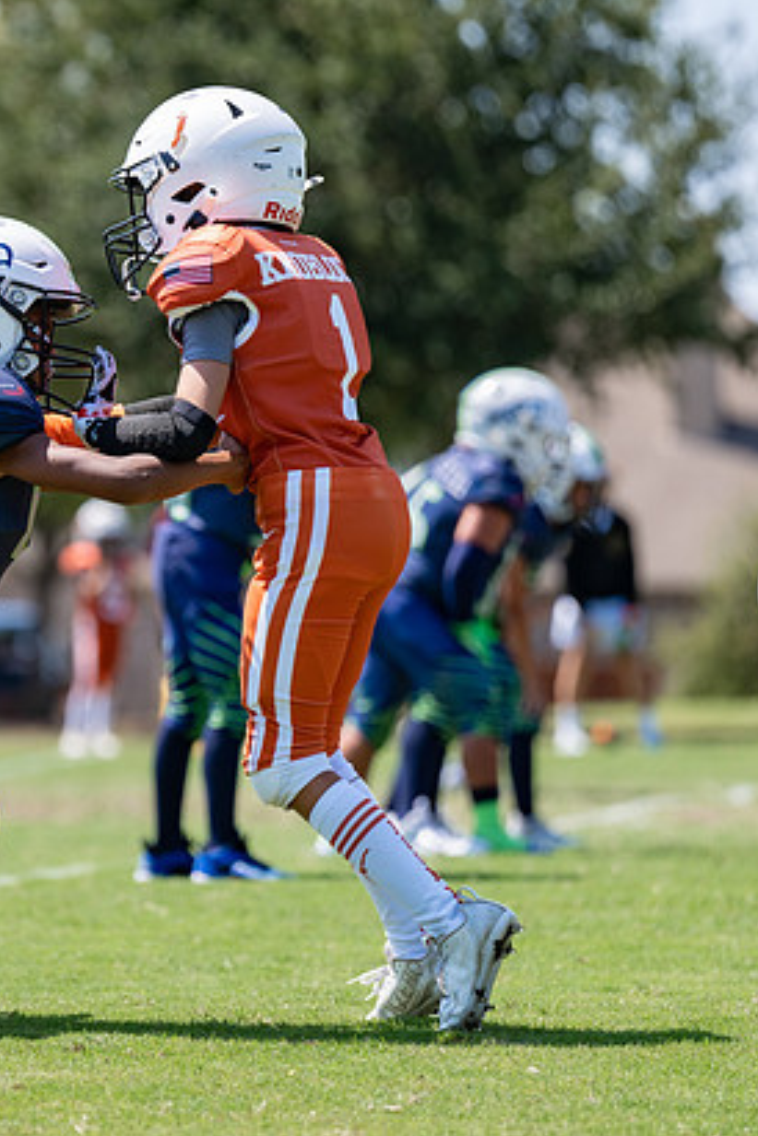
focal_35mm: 282
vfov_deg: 7.3
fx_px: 8906
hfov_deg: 4.9
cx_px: 21
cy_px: 477
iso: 100
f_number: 3.2
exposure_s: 1/1000
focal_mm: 157
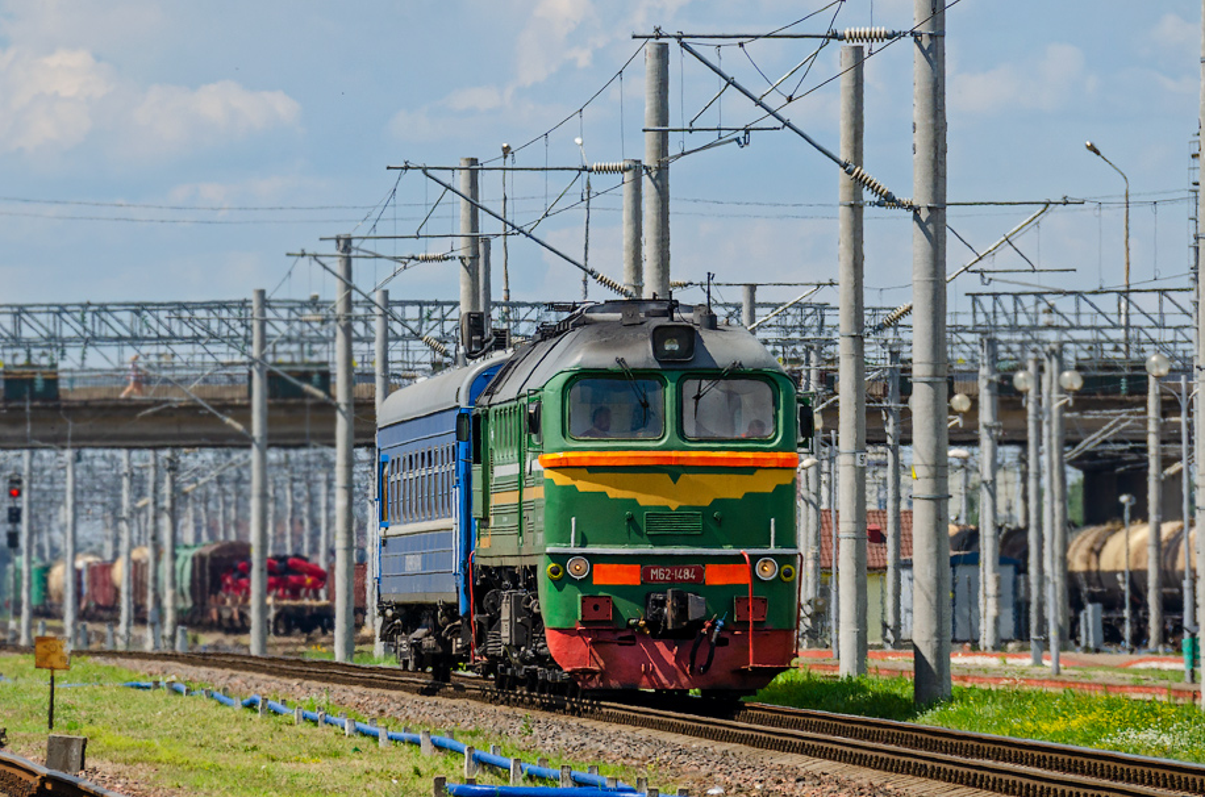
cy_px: 343
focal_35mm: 373
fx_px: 12445
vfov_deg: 3.7
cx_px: 474
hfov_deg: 5.5
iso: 125
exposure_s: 1/800
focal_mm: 175
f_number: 6.3
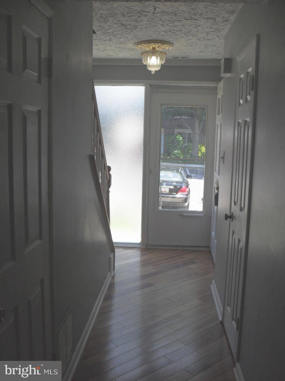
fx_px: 384
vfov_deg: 52.6
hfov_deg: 40.7
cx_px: 142
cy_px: 190
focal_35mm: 35
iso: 100
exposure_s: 1/250
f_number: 2.8
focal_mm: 6.2
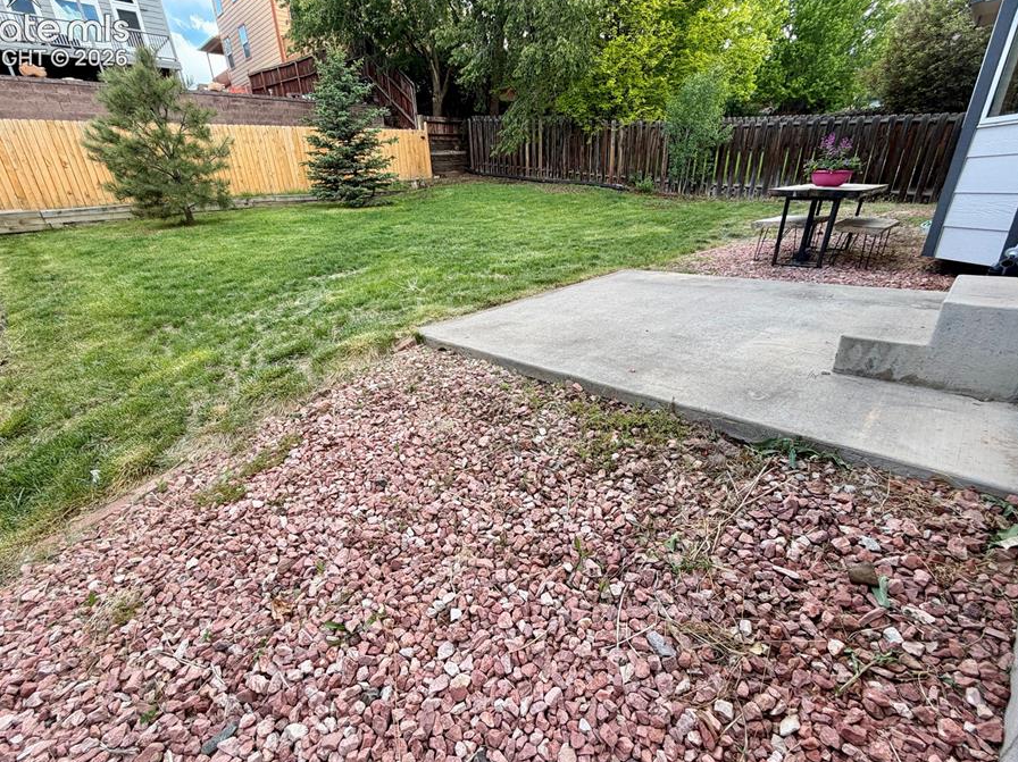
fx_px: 470
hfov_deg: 94.5
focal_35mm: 16
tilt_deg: -24.0
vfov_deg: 78.0
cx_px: 490
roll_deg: +3.3
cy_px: 401
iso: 50
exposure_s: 1/142
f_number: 2.2
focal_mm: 2.22
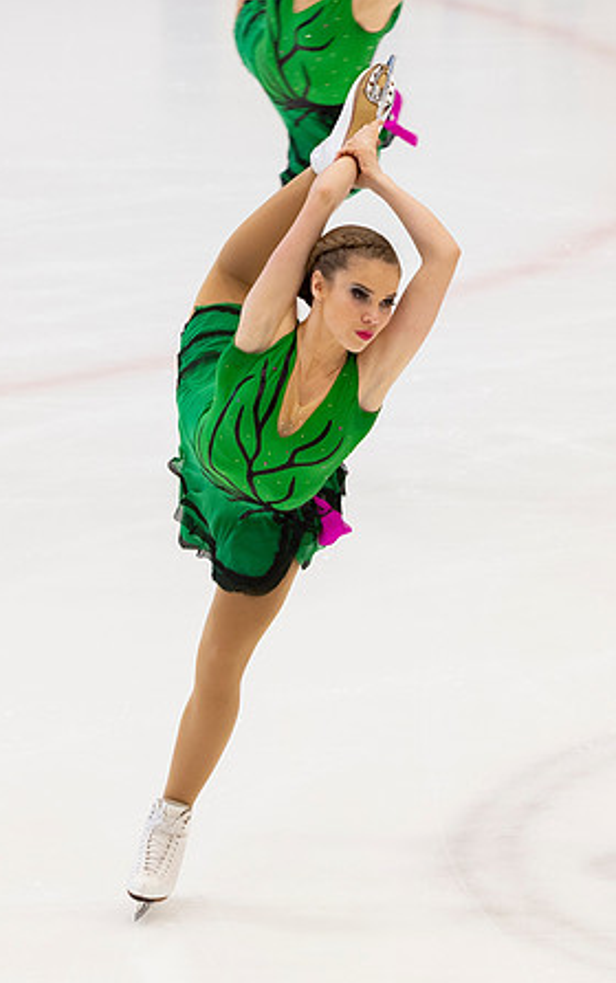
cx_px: 306
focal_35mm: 426
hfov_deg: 3.1
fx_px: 11424
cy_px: 419
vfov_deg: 4.9
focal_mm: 135
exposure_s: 1/200
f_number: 3.5
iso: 500
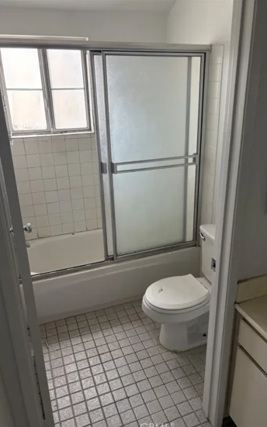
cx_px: 152
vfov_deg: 66.5
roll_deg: +2.8
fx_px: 326
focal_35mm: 28
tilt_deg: -21.0
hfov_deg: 44.4
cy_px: 216
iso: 125
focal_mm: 5.96
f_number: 1.6
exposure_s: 1/141
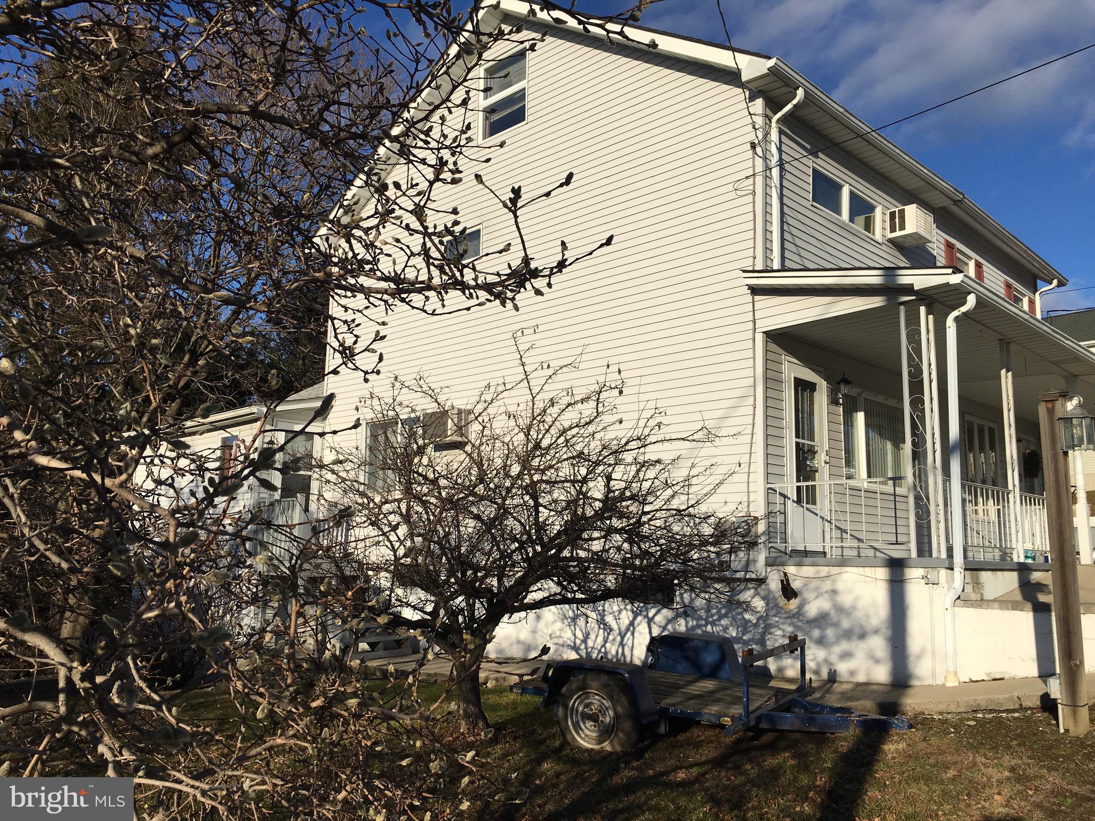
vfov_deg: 48.2
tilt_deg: +9.3
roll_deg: -0.8
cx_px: 548
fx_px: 917
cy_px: 410
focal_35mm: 29
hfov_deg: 61.7
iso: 25
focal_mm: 4.15
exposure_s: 1/3077
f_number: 2.2
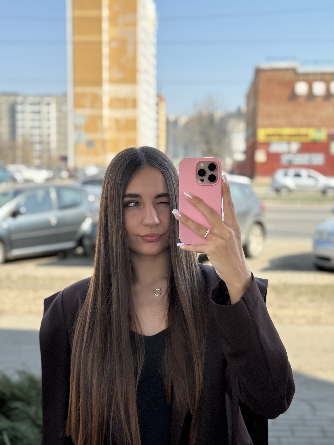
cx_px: 167
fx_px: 618
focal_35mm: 48
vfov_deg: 39.7
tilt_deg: -2.5
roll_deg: -1.9
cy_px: 222
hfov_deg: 30.3
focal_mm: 6.76
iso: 80
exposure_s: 1/1715
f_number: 1.78
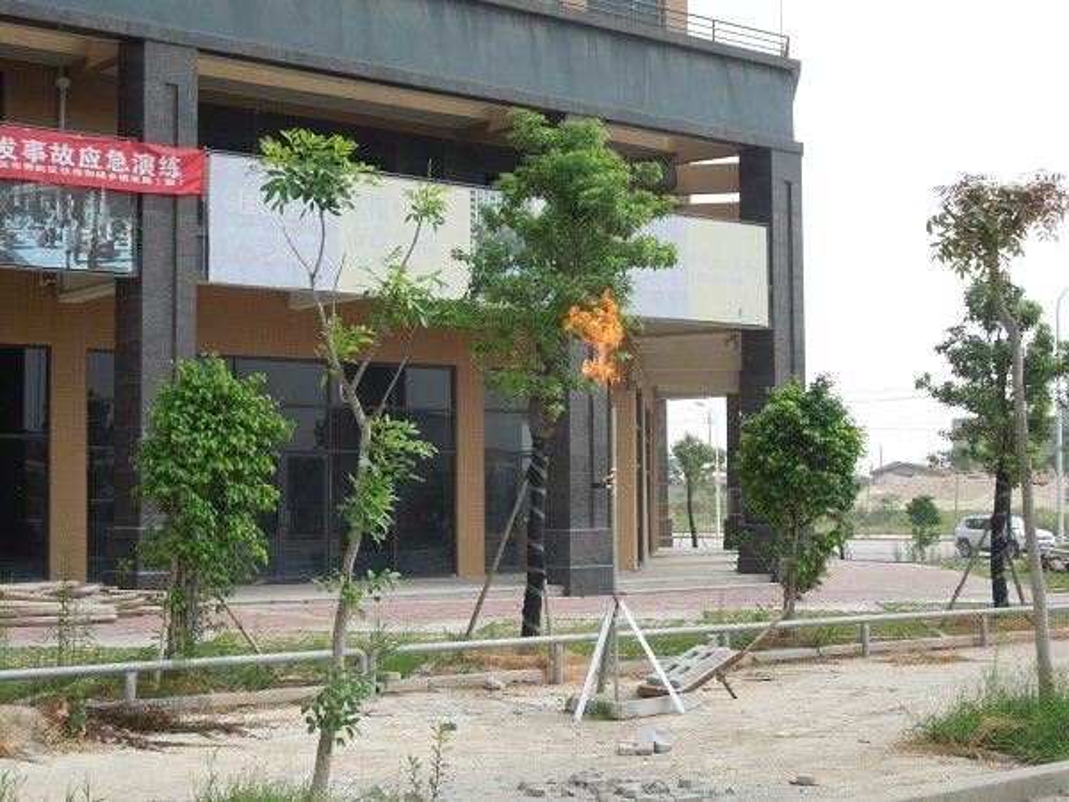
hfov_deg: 35.5
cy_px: 401
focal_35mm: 54
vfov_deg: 27.0
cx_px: 534
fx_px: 1668
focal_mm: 9.8
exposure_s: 1/400
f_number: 4.2
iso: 100
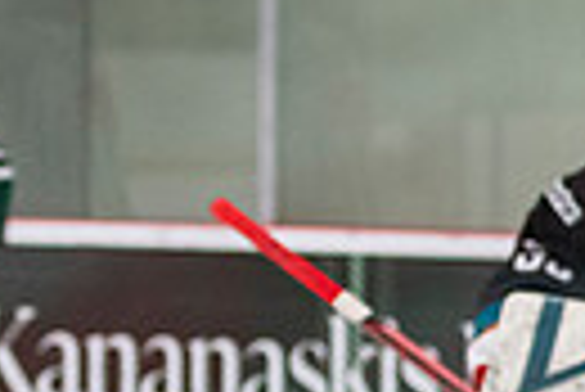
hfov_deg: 3.6
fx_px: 9175
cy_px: 769
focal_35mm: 564
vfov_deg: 2.4
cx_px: 1272
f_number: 3.2
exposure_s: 1/640
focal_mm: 80
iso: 2000
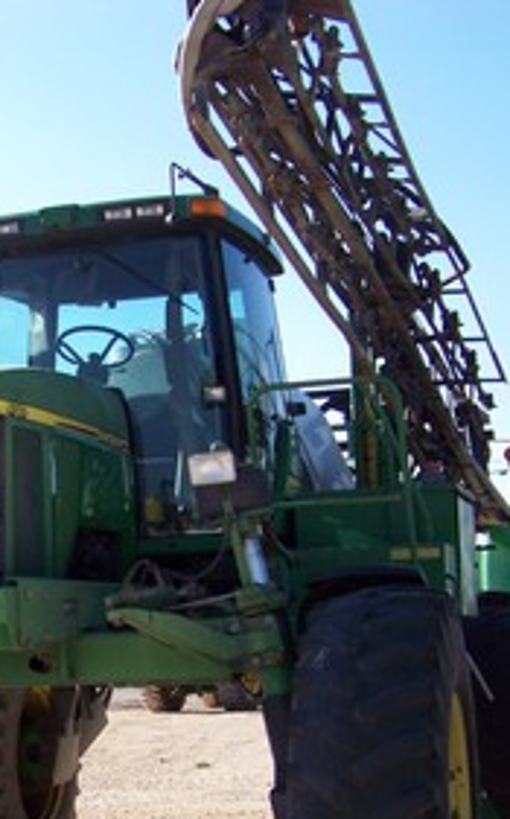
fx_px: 1650
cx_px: 52
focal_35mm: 74
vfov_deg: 27.6
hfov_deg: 17.3
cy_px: 589
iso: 67
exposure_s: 1/800
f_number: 2.8
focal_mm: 5.85
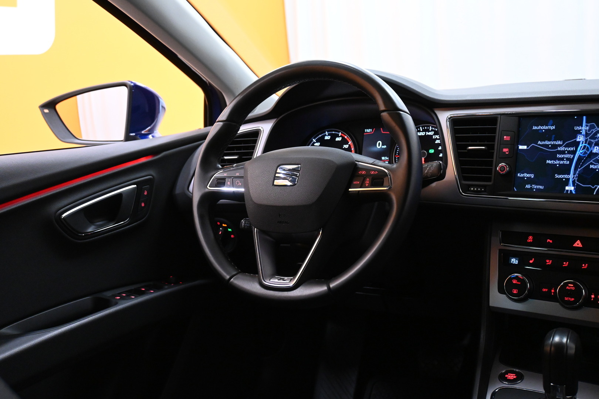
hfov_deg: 51.3
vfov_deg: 35.5
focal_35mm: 38
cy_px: 200
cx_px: 300
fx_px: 624
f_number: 4.2
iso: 3200
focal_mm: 25
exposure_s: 1/80
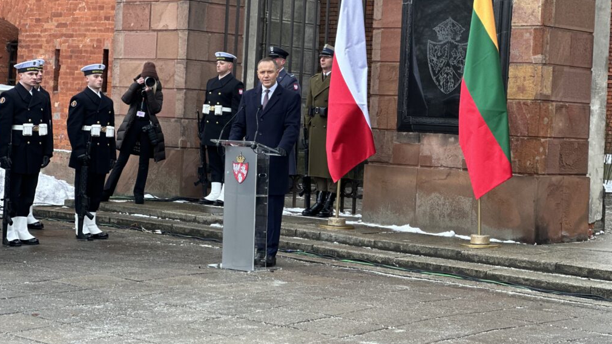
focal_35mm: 85
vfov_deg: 14.2
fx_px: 1379
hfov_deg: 25.0
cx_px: 303
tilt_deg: +0.2
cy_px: 114
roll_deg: -2.0
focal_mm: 9
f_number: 2.8
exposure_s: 1/121
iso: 100
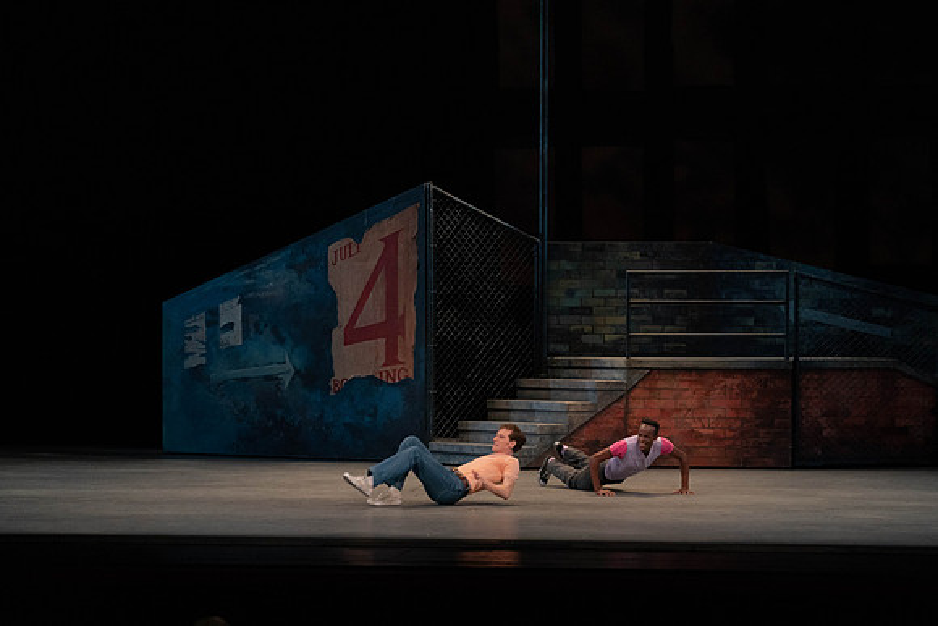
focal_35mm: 123
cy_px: 313
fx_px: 3205
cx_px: 469
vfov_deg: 11.2
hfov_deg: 16.6
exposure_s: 1/400
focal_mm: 123
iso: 3200
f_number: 4.5
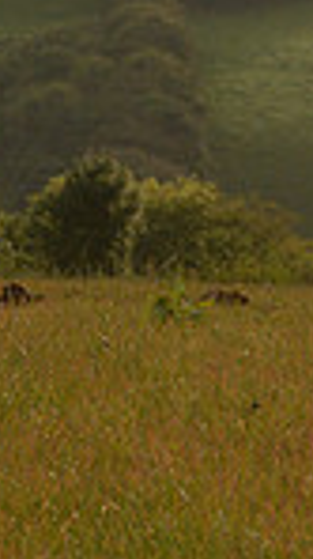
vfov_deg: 3.8
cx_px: 916
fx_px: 8518
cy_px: 151
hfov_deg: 2.1
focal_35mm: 576
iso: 2500
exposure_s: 1/1000
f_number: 14
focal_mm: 140
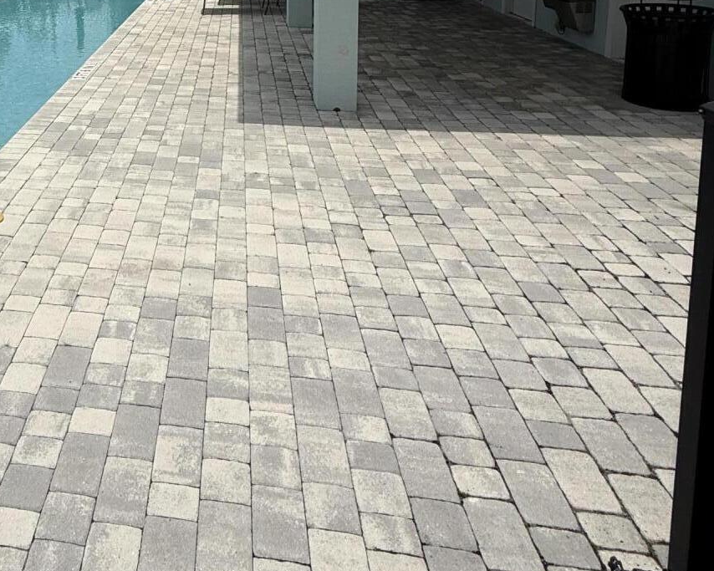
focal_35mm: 32
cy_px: -5
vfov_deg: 40.0
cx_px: 115
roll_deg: +2.5
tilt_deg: -5.3
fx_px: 676
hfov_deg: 51.2
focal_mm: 2.22
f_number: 2.2
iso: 50
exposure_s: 1/6173
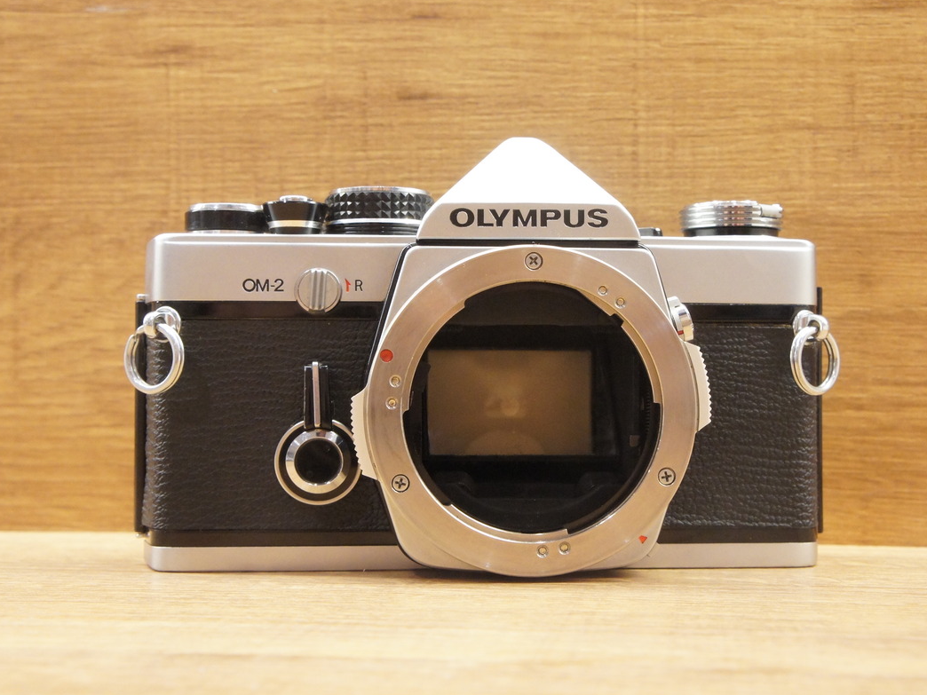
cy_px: 348
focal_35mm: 53
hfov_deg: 36.2
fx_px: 1419
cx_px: 486
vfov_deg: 27.5
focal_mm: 32
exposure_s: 1/60
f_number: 10
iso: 3200
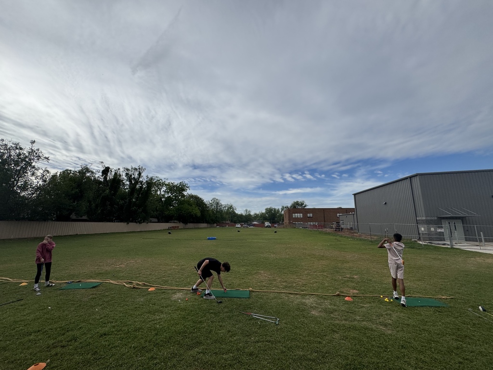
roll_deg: +1.6
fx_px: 199
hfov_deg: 102.1
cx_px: 246
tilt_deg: +10.0
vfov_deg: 85.7
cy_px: 185
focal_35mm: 14
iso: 50
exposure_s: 1/3390
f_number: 2.2
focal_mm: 2.22
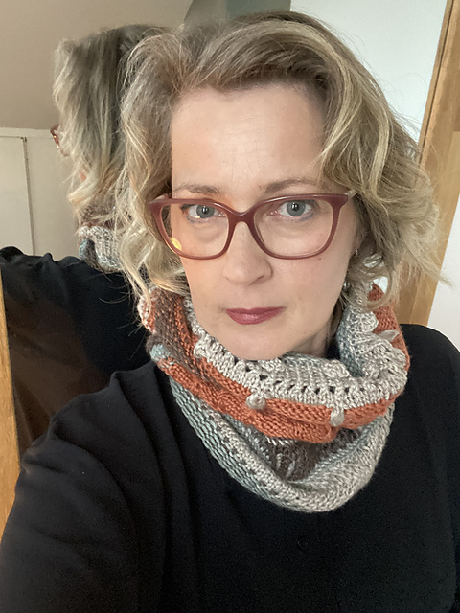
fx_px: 532
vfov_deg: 60.0
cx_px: 230
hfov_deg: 46.8
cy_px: 306
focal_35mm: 30
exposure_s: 1/25
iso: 640
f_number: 2.2
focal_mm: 2.71
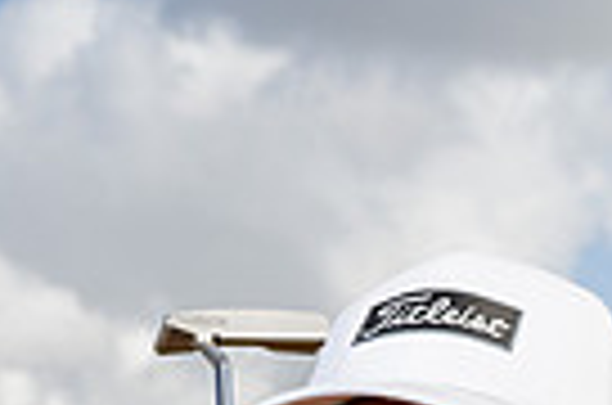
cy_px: 994
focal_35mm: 146
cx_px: 450
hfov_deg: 14.0
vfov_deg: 8.5
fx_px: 2476
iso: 100
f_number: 8
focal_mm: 44
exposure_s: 1/250
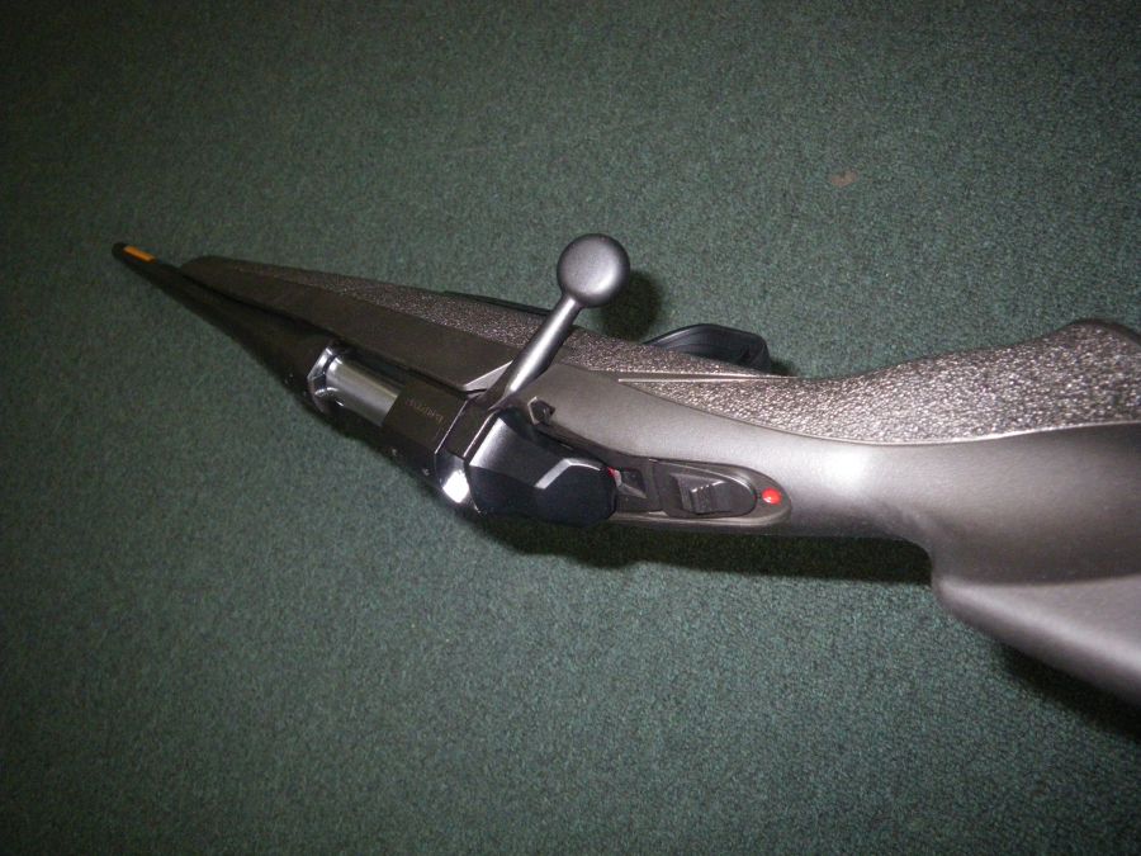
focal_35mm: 28
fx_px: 923
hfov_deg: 63.4
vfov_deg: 49.7
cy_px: 428
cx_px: 570
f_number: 3.5
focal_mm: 5
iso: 400
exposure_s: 1/50
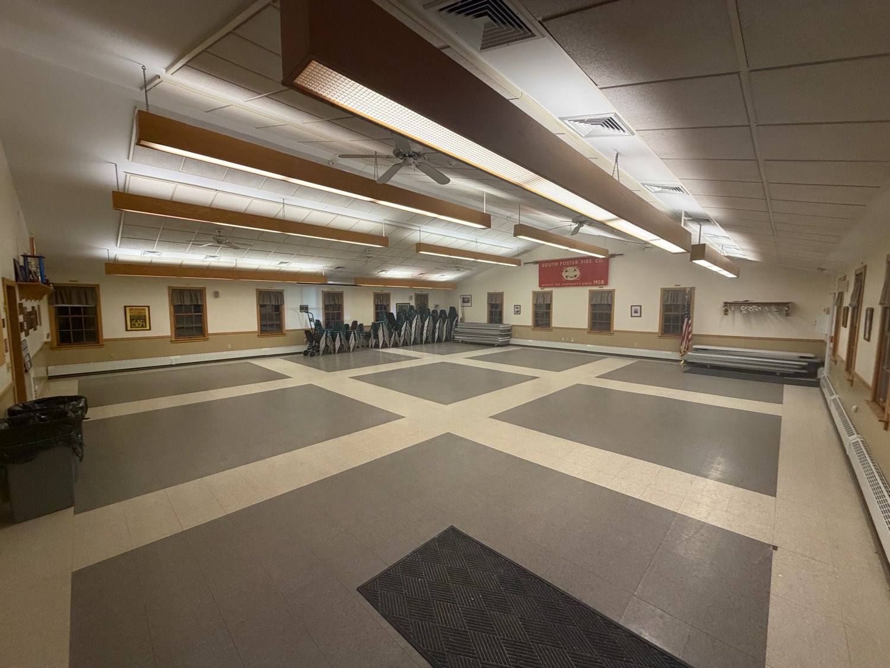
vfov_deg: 85.7
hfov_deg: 102.1
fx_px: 360
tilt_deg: -4.9
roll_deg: -0.1
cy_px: 334
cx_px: 445
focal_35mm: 14
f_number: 2.2
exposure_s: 1/60
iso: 250
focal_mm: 2.22
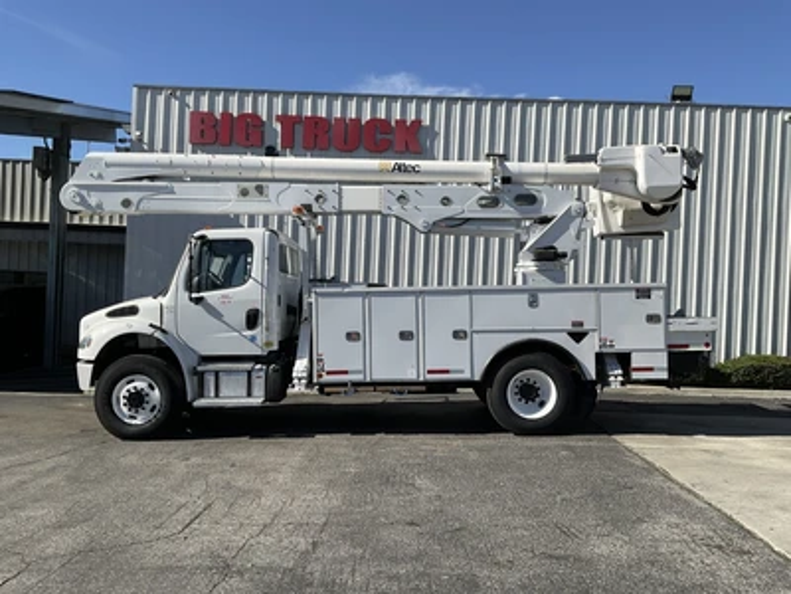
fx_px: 663
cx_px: 396
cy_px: 297
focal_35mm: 29
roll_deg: -3.7
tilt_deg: -0.3
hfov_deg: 61.7
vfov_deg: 48.2
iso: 16
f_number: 1.8
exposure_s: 1/2141
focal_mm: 3
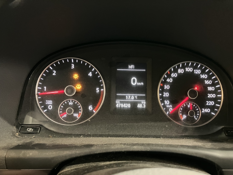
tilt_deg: -24.2
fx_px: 188
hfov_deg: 63.4
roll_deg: -2.0
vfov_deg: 49.7
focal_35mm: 28
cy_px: 88
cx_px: 116
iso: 640
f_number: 1.8
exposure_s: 1/24
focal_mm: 3.99
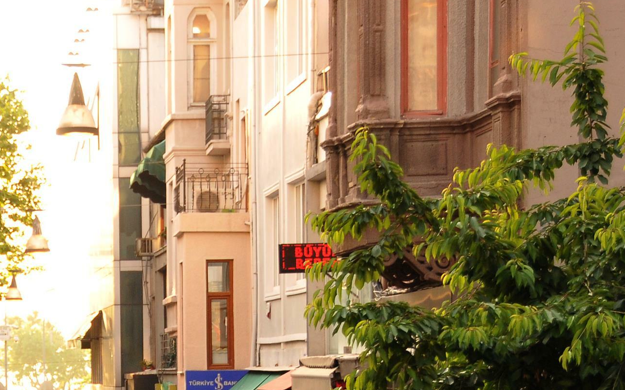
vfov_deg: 8.3
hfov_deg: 13.4
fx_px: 2657
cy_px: 451
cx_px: 142
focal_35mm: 156
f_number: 4.5
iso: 400
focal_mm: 44
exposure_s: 1/125
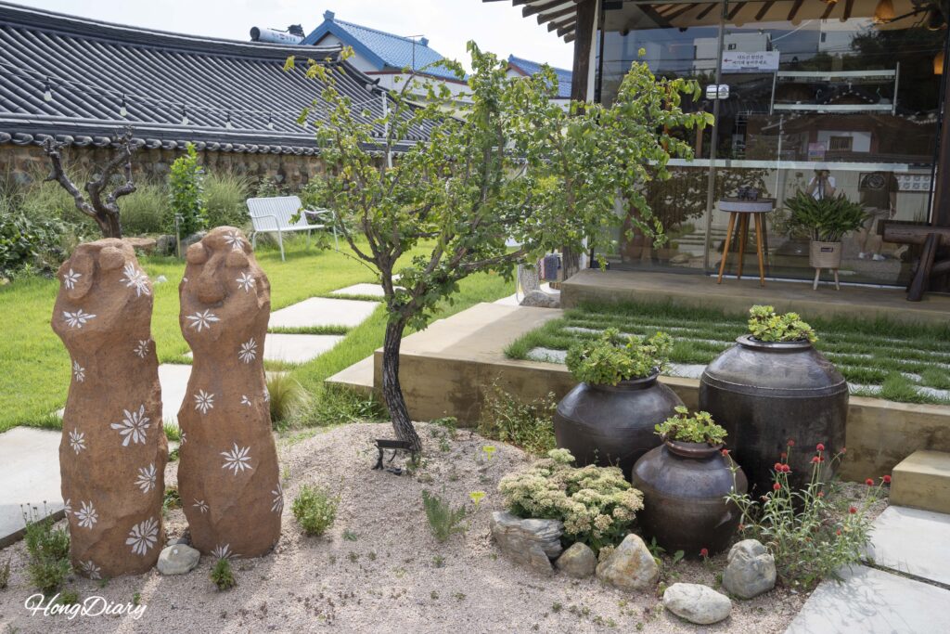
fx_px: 871
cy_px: 317
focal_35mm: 33
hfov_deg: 57.2
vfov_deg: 40.0
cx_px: 475
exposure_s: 1/100
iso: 100
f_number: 8
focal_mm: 33
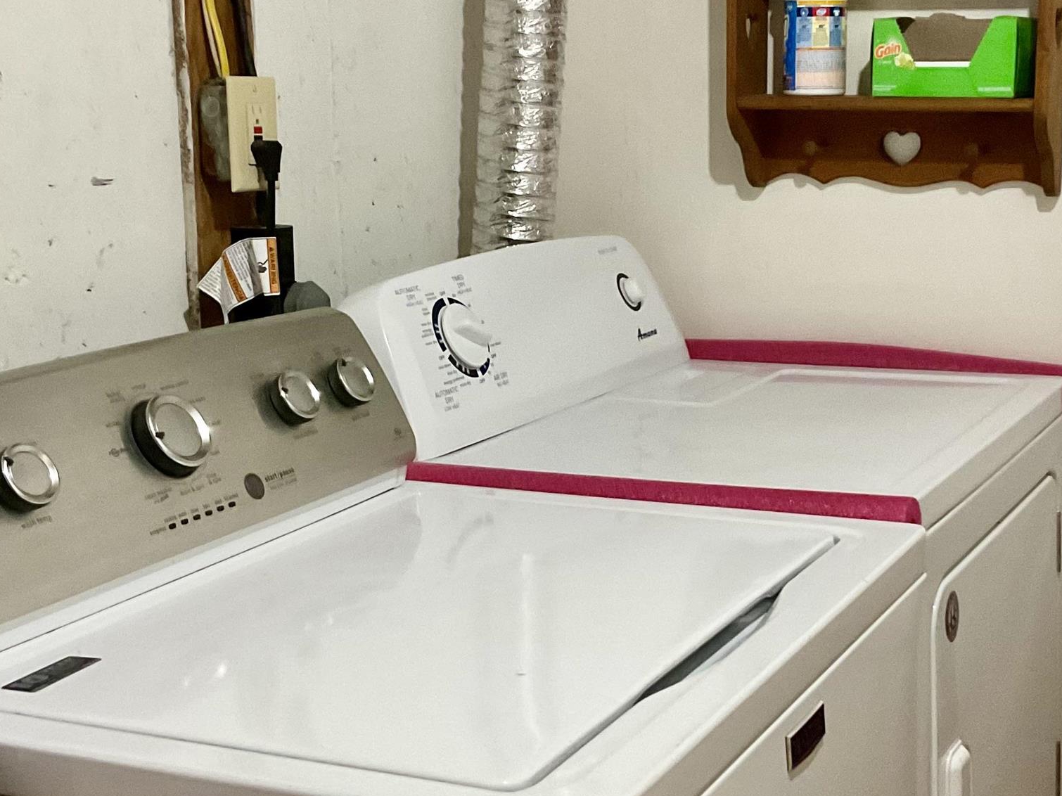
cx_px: 625
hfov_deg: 32.6
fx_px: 1810
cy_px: 355
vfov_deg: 24.8
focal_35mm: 59
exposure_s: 1/60
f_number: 1.8
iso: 250
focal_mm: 3
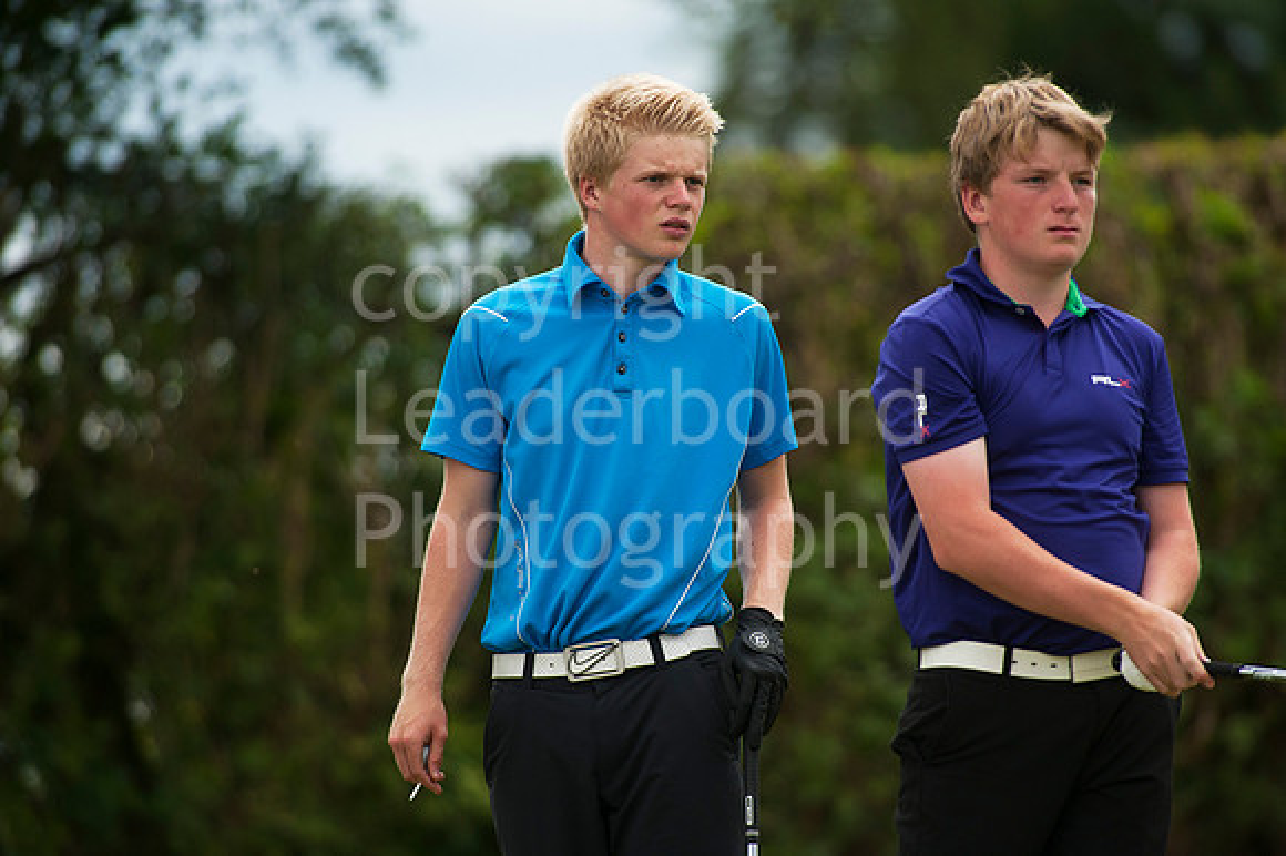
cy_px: 428
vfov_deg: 2.3
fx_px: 21420
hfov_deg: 3.4
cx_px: 643
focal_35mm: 600
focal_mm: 600
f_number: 5.6
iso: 800
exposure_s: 1/1250
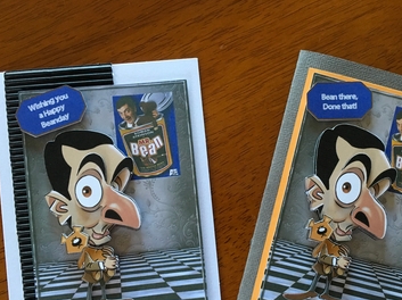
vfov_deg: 38.4
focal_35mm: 37
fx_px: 429
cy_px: 185
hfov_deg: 49.8
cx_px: 243
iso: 250
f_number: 2.2
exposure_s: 1/33
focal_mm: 4.15
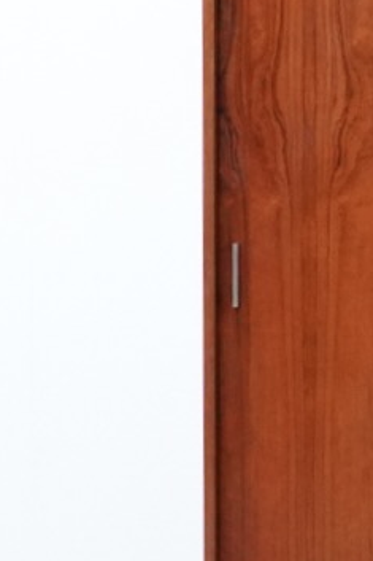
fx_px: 2256
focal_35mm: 145
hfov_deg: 8.1
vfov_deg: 14.1
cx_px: 1121
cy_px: 364
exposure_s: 1/40
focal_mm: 24
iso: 3200
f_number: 9
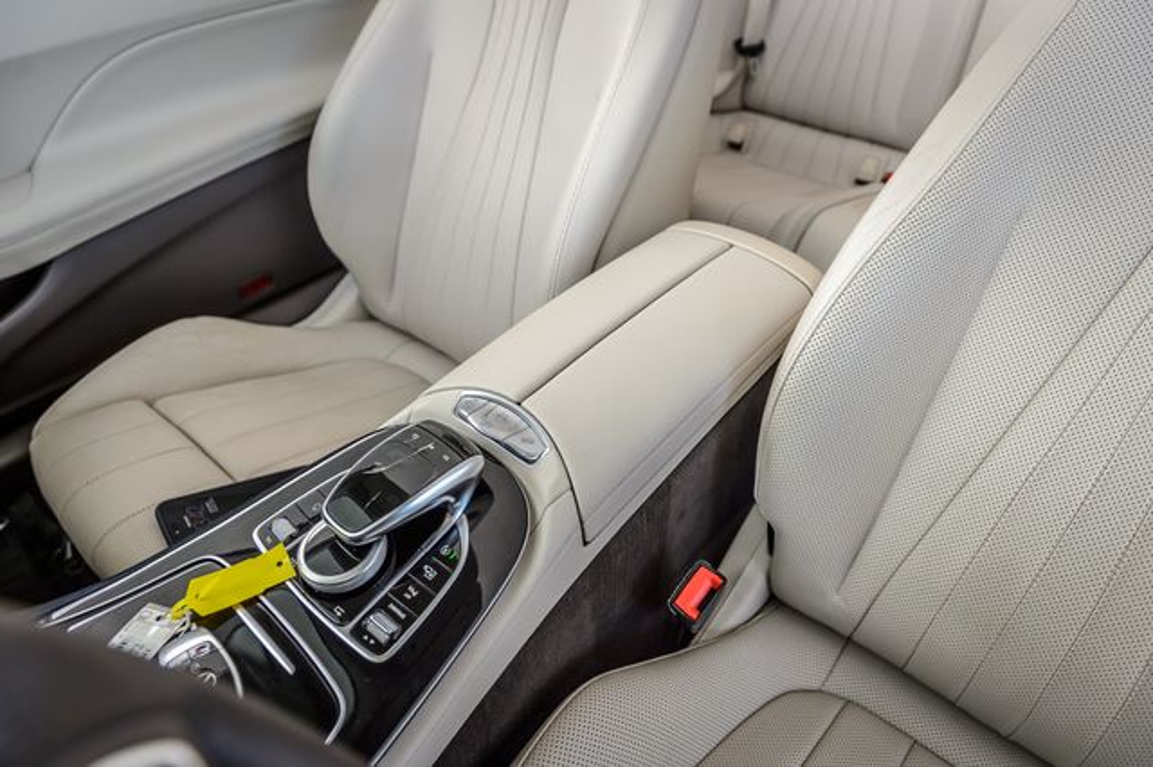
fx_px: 768
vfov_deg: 53.1
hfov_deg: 73.8
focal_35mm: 24
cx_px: 576
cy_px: 384
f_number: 4
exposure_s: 1/500
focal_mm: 24
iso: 400
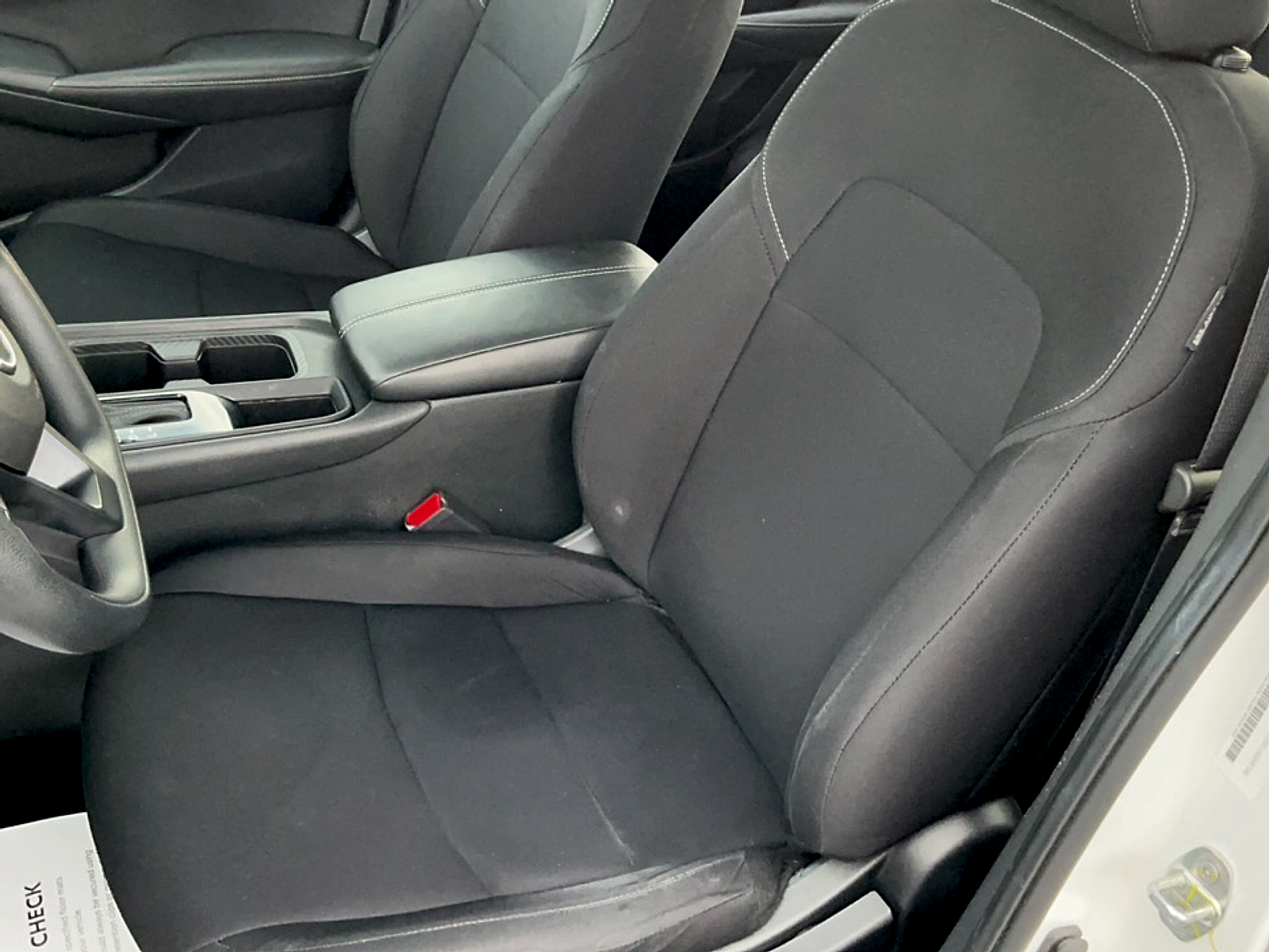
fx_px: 1100
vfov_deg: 46.8
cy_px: 476
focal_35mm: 30
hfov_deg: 60.0
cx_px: 634
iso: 125
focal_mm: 3
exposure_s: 1/120
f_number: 1.8
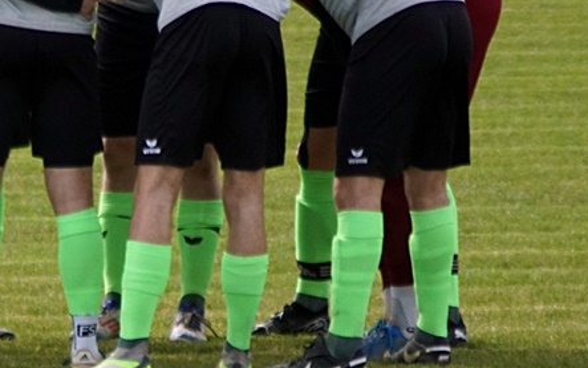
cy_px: 72
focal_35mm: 1241
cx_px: 53
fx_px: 19889
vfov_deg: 1.1
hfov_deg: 1.7
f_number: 5.6
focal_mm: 300
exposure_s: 1/2000
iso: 640
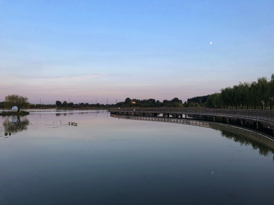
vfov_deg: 49.7
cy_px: 102
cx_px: 137
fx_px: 222
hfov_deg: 63.4
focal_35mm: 28
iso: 20
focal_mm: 4
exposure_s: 1/432
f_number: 1.8
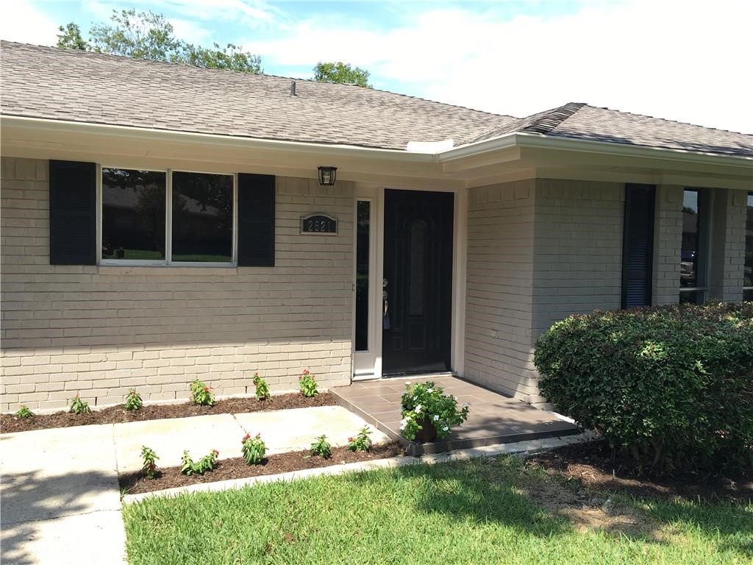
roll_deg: -0.6
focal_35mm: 29
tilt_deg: -1.9
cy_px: 282
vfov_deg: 48.2
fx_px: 631
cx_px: 376
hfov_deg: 61.7
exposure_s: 1/538
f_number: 2.2
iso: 25
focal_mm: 4.15
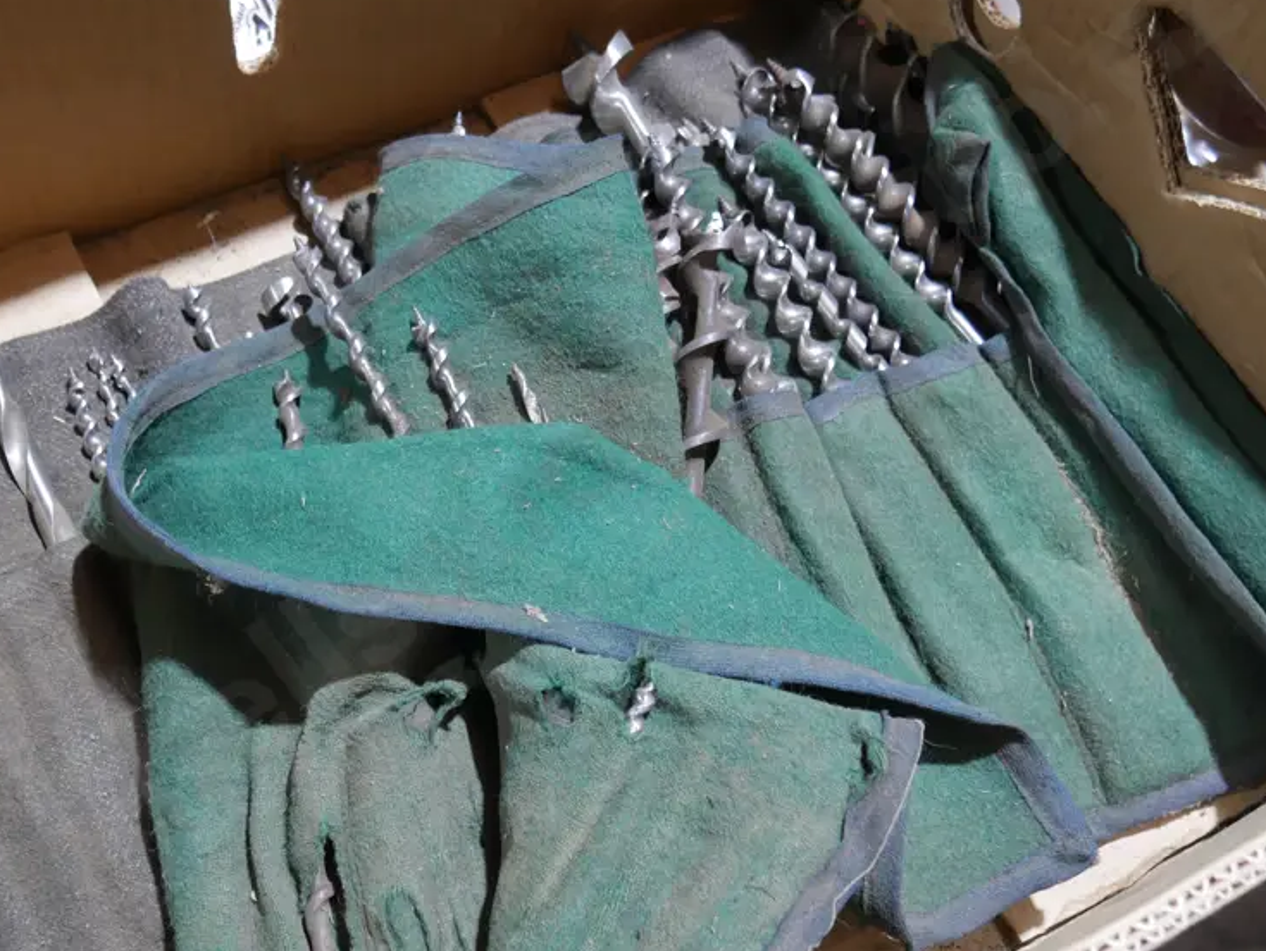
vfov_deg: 36.8
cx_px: 520
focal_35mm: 39
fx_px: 1427
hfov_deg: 47.6
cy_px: 513
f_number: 3.5
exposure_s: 1/60
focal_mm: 14
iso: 800
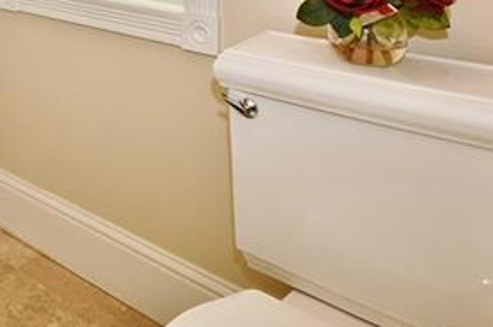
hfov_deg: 38.3
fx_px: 575
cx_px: -52
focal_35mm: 42
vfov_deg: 26.4
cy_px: -111
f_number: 4.5
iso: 800
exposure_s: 1/80
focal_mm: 10
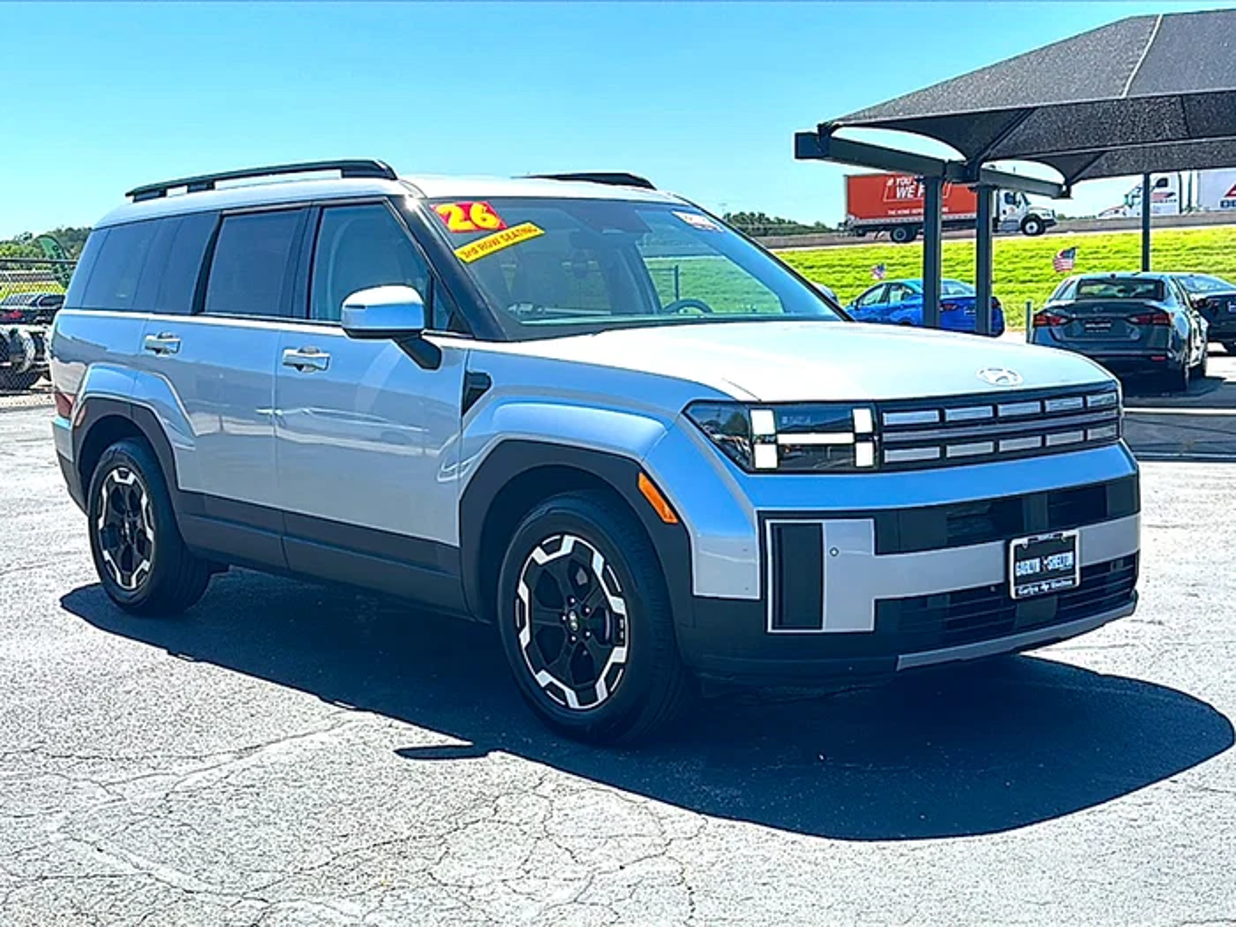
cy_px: 464
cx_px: 618
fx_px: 1357
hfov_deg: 49.0
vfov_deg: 37.7
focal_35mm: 38
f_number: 1.78
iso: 80
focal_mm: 6.86
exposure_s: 1/3497
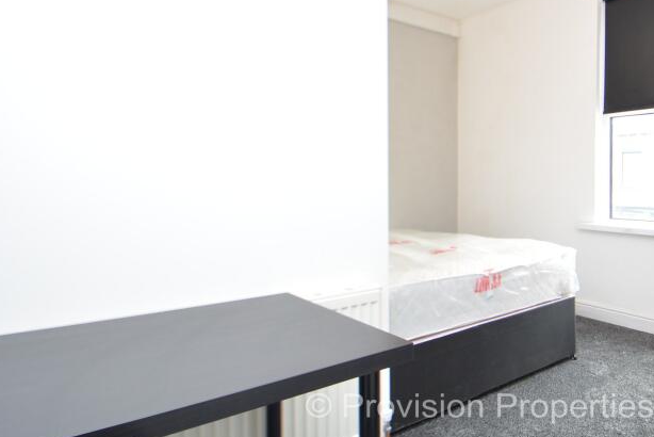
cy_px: 212
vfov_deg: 51.3
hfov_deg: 64.0
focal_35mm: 25
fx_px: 454
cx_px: 540
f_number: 4
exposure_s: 1/60
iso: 400
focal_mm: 10
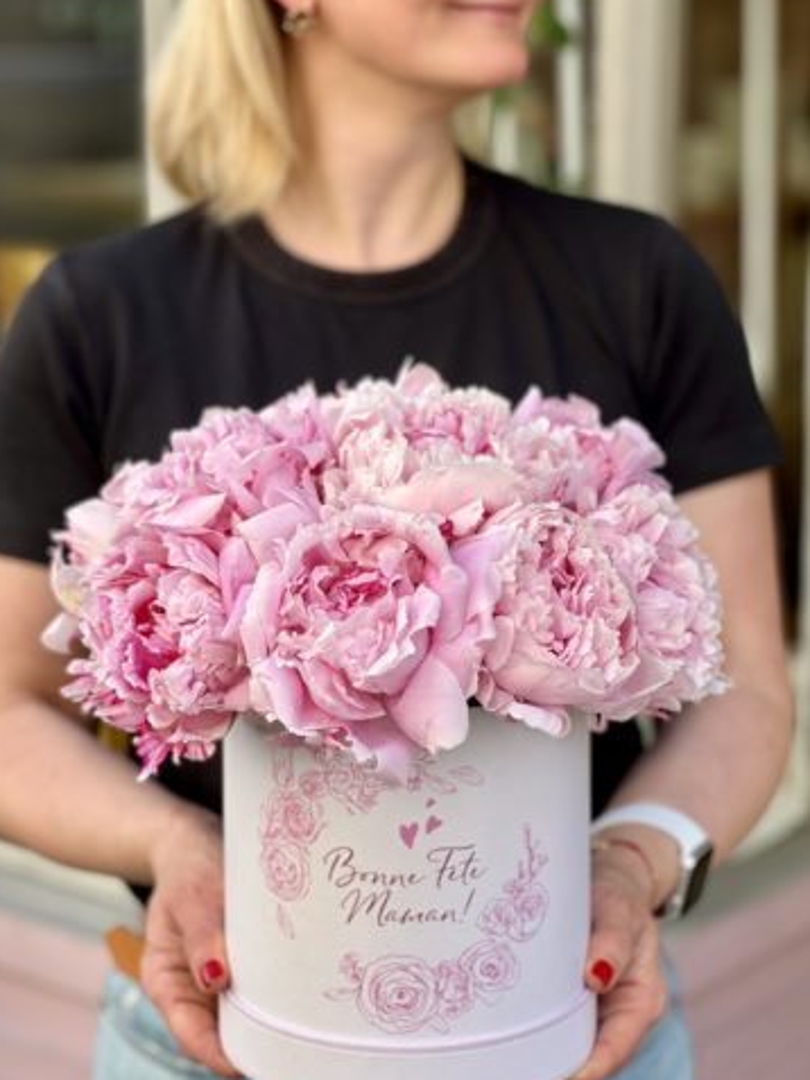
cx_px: 369
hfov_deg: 17.2
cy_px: 583
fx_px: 2682
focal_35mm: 86
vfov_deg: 22.7
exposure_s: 1/121
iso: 25
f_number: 2.8
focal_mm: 9
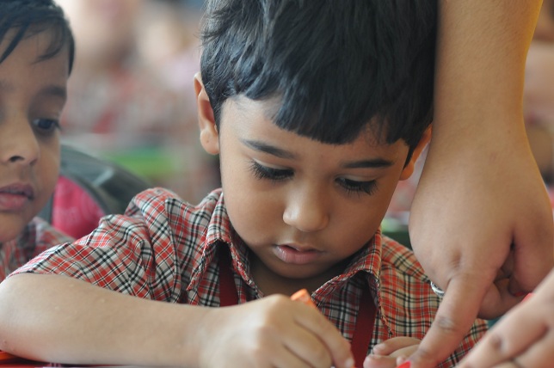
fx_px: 2306
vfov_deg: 9.1
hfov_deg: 13.7
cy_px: 184
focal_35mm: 150
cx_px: 277
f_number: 4
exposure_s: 1/60
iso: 800
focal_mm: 100
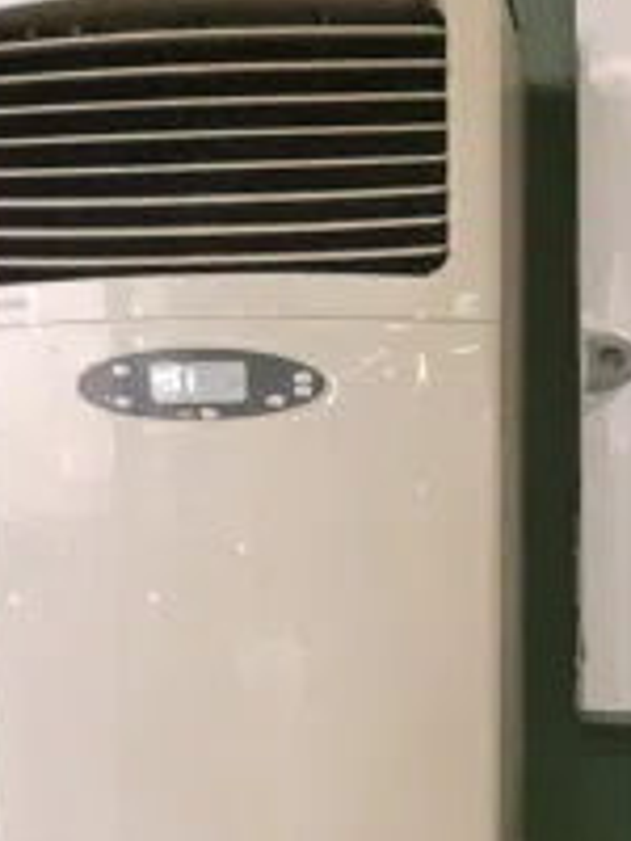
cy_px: 757
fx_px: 1021
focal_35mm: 42
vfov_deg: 41.3
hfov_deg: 33.4
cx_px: 505
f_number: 2.2
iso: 800
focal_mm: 1.65
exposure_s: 1/33.3
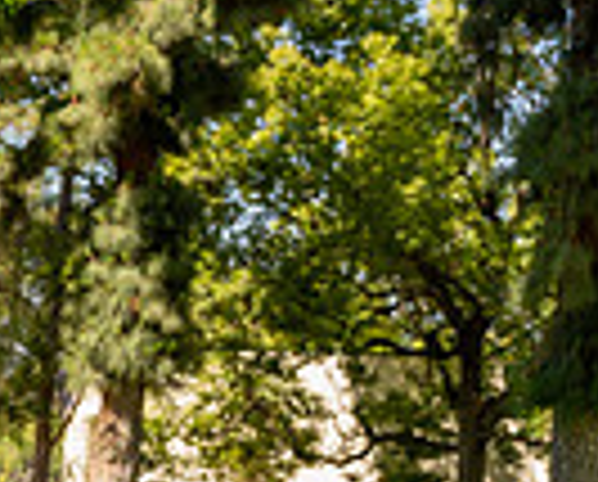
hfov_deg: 11.7
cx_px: -414
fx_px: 2732
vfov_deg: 9.8
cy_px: 700
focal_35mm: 154
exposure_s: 1/200
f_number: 4.5
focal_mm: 37.7
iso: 125
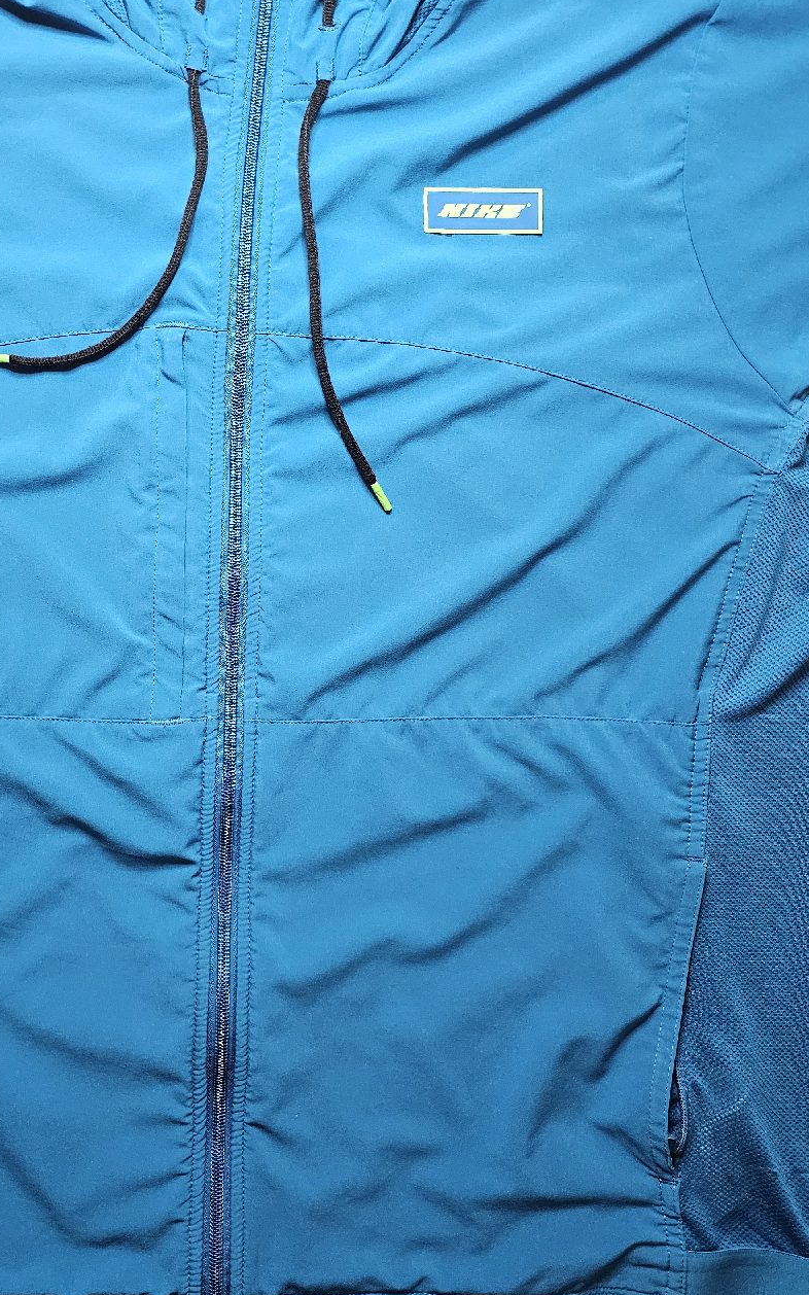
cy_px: 548
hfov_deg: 39.8
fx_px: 1094
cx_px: 232
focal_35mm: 31
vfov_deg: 60.9
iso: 500
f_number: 1.7
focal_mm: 6.3
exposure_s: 1/50.3
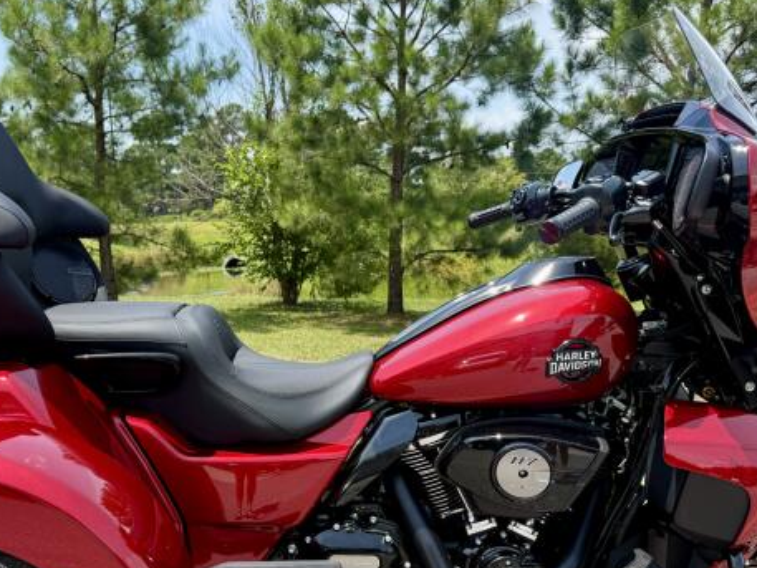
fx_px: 919
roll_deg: -0.2
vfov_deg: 33.5
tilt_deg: -14.7
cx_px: 320
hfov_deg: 44.6
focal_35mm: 42
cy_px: 447
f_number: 1.78
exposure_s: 1/1901
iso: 80
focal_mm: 6.76
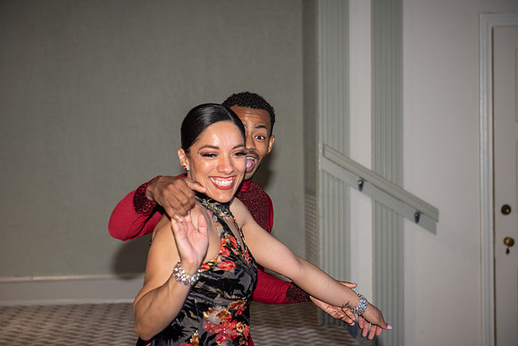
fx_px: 1007
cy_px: 173
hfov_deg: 28.8
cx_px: 259
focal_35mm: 70
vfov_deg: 19.5
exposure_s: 1/60
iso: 800
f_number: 4
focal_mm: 70
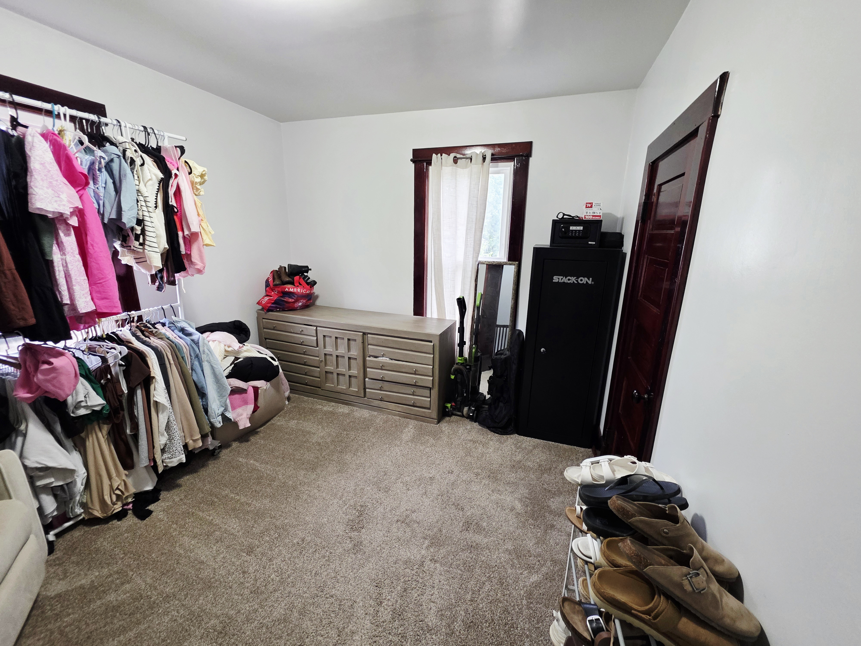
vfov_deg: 89.9
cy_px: 323
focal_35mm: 13
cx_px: 430
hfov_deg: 106.2
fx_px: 323
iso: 320
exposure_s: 1/60.2
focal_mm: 2.2
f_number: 1.9
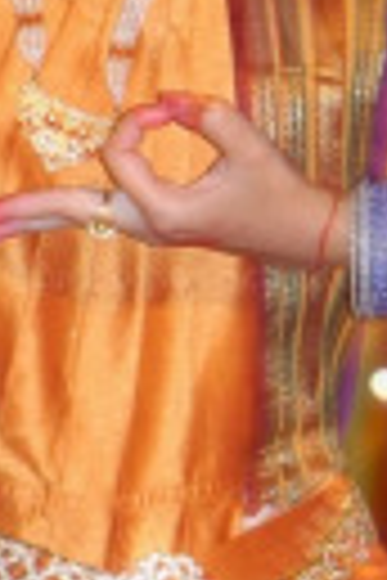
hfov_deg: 1.1
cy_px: -400
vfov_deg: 1.6
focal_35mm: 1286
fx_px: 20740
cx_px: 223
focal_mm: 185
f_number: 3.5
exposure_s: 1/3
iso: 800
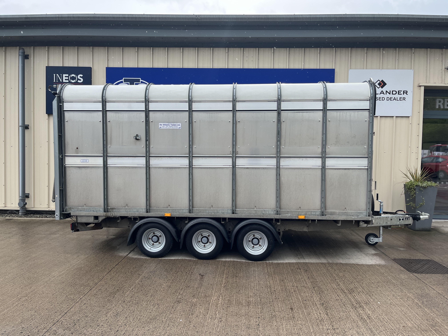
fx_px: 336
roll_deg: +0.1
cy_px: 168
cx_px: 224
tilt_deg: -1.7
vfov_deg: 53.1
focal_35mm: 26
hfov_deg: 67.3
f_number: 1.6
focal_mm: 5.1
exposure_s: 1/1339
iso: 50
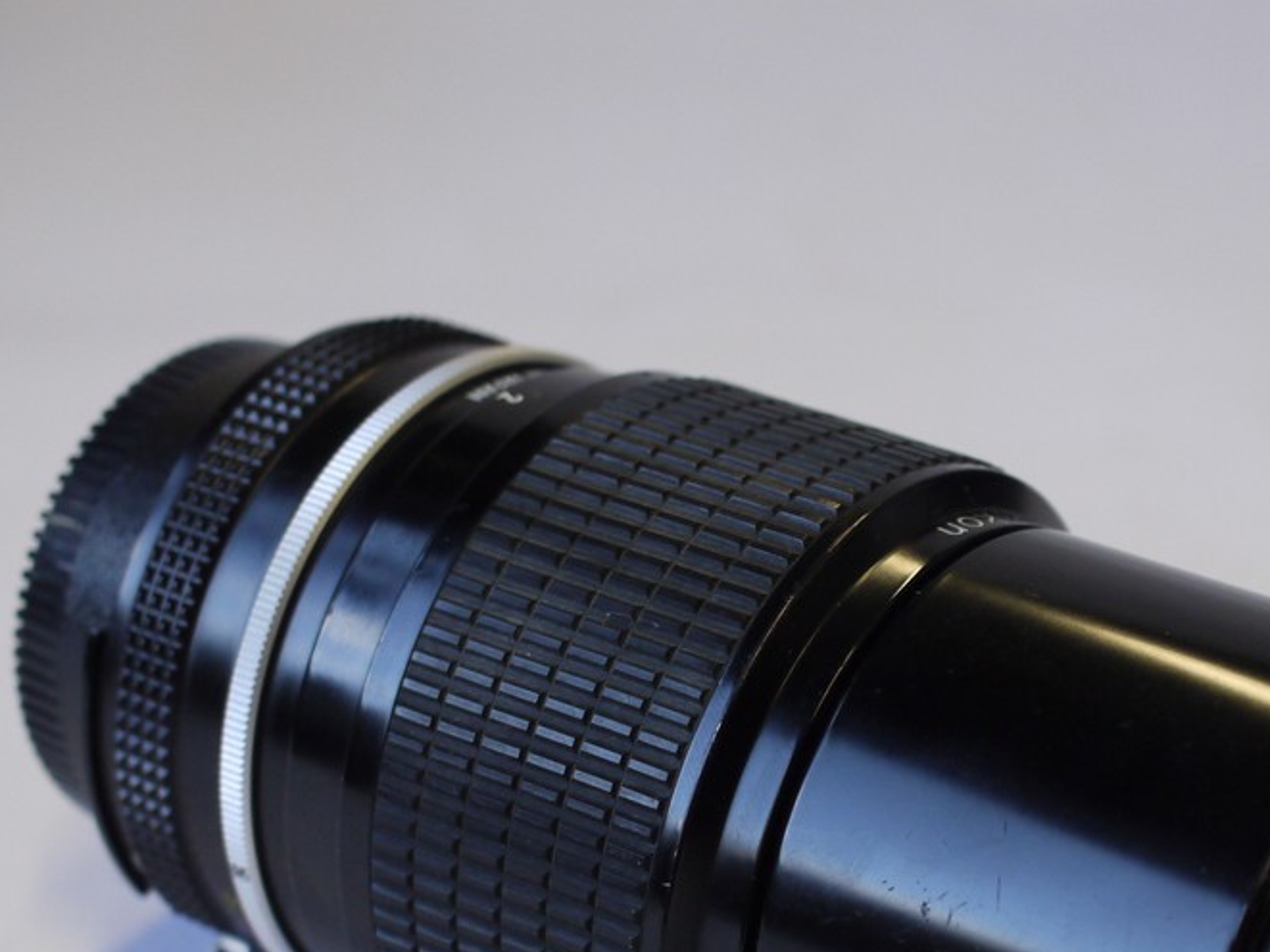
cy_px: 723
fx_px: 3997
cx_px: 715
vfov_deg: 13.5
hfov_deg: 18.0
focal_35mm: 109
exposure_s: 1/200
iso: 400
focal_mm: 30
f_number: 4
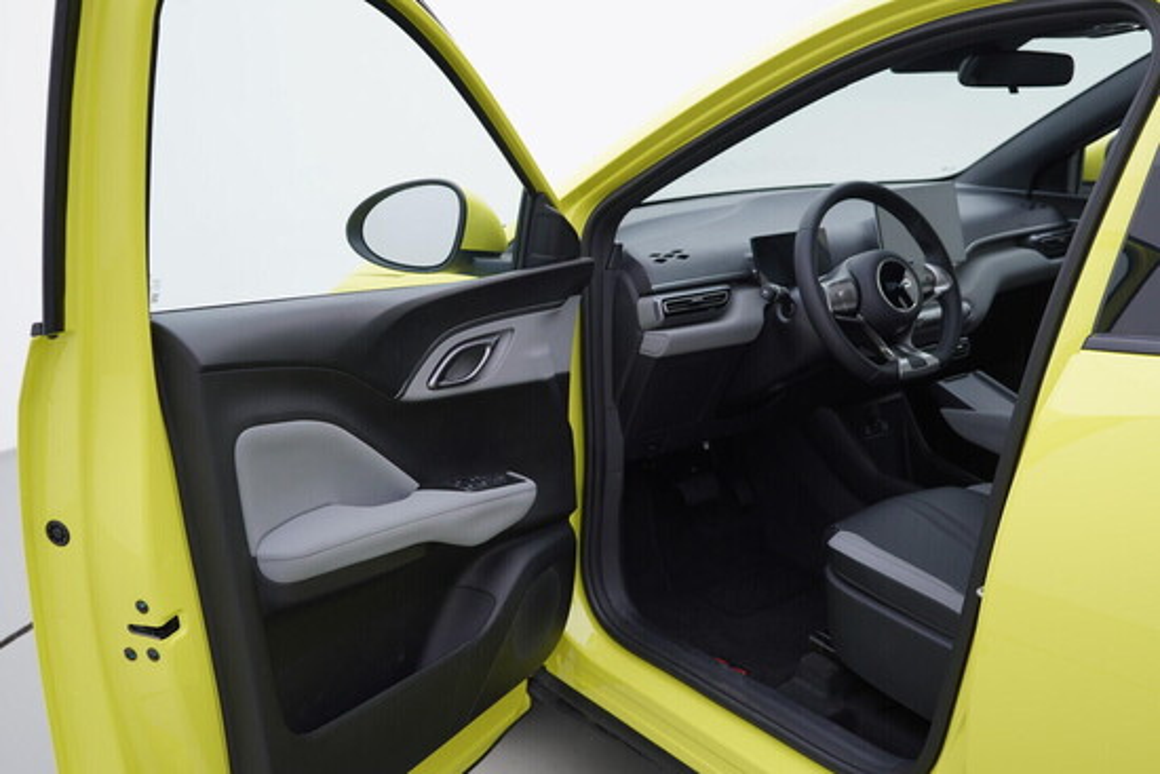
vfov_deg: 36.9
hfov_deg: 53.1
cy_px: 387
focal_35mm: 36
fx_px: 1160
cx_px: 580
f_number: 3.5
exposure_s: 1/60
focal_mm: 24
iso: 125
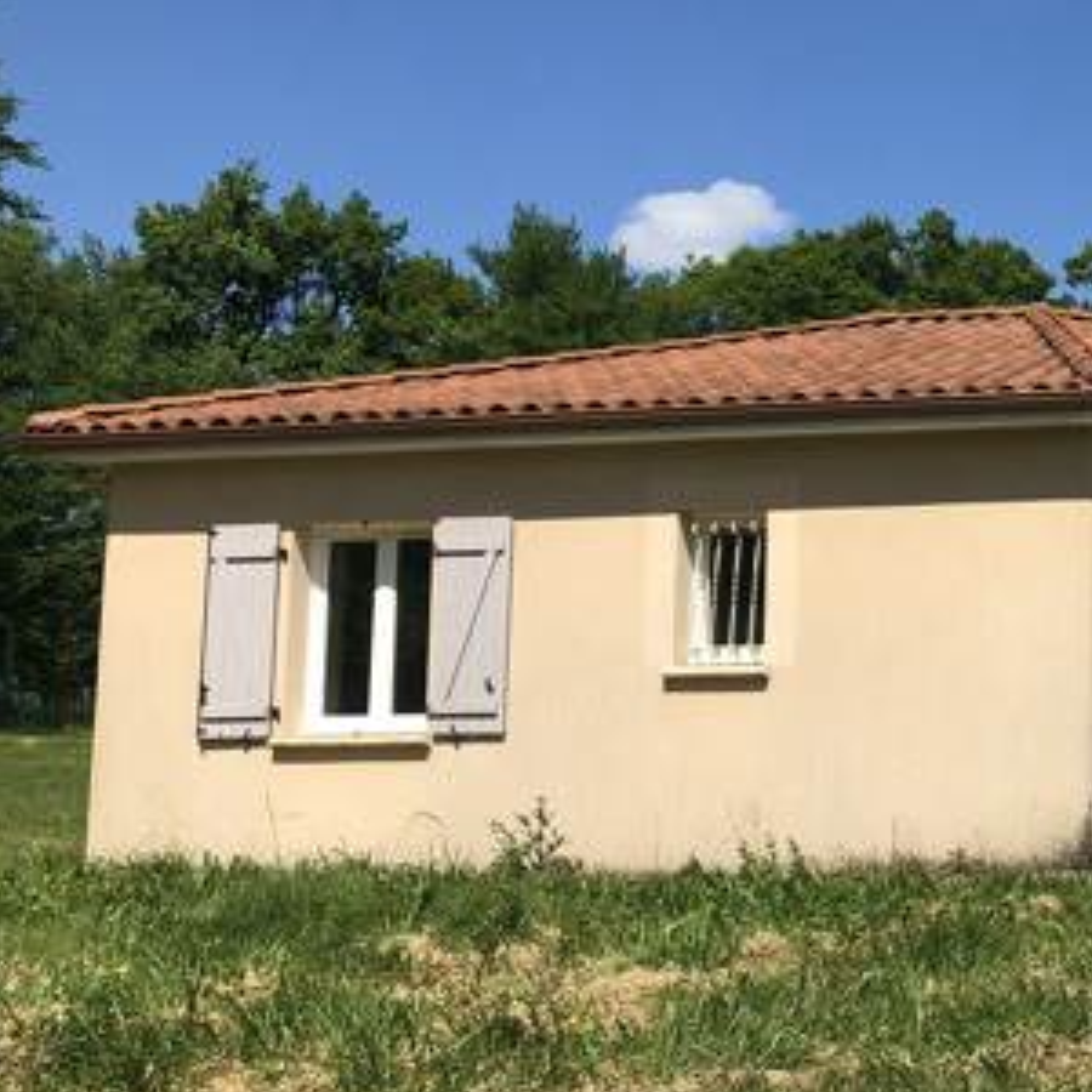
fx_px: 2356
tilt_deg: +9.1
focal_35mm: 66
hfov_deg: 23.4
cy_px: 535
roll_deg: +0.0
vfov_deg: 26.1
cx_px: 1387
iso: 20
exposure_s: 1/2404
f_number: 1.8
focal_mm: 3.99
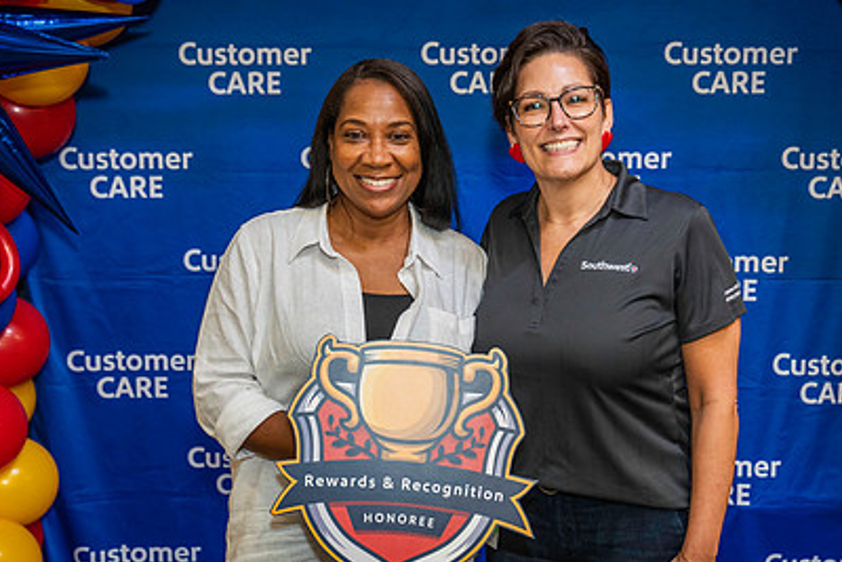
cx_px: 461
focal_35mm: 54
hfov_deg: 36.8
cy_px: 306
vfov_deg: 25.1
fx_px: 1263
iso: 1250
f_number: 4
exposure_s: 1/160
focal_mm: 36
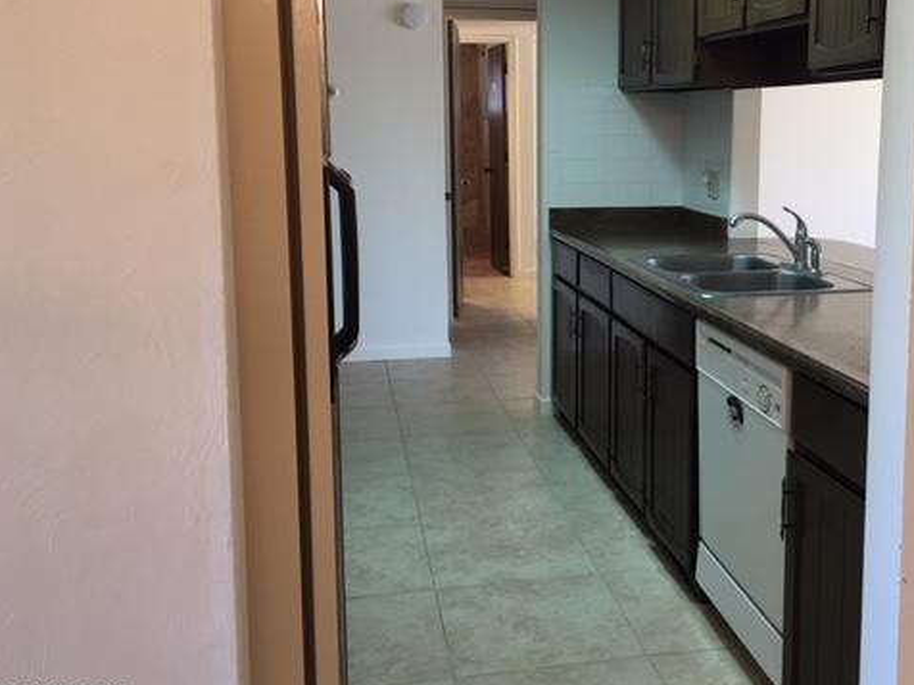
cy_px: 276
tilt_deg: -7.5
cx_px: 566
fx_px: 1030
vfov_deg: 36.7
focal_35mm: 39
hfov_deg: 47.5
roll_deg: -0.3
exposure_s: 1/15
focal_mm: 4.15
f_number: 2.2
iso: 32
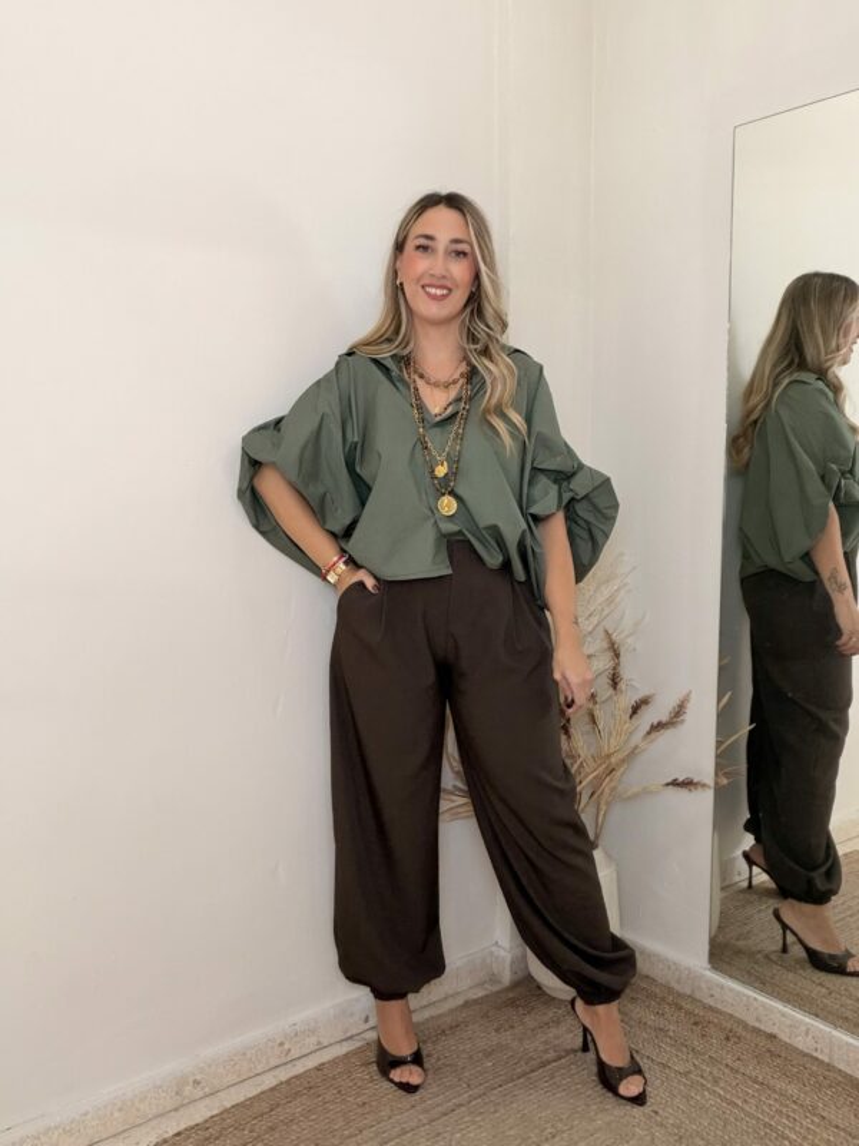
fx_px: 993
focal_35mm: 30
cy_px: 573
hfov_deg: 46.8
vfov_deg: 60.0
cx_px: 430
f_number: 1.9
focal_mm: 2.71
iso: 100
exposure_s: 1/60
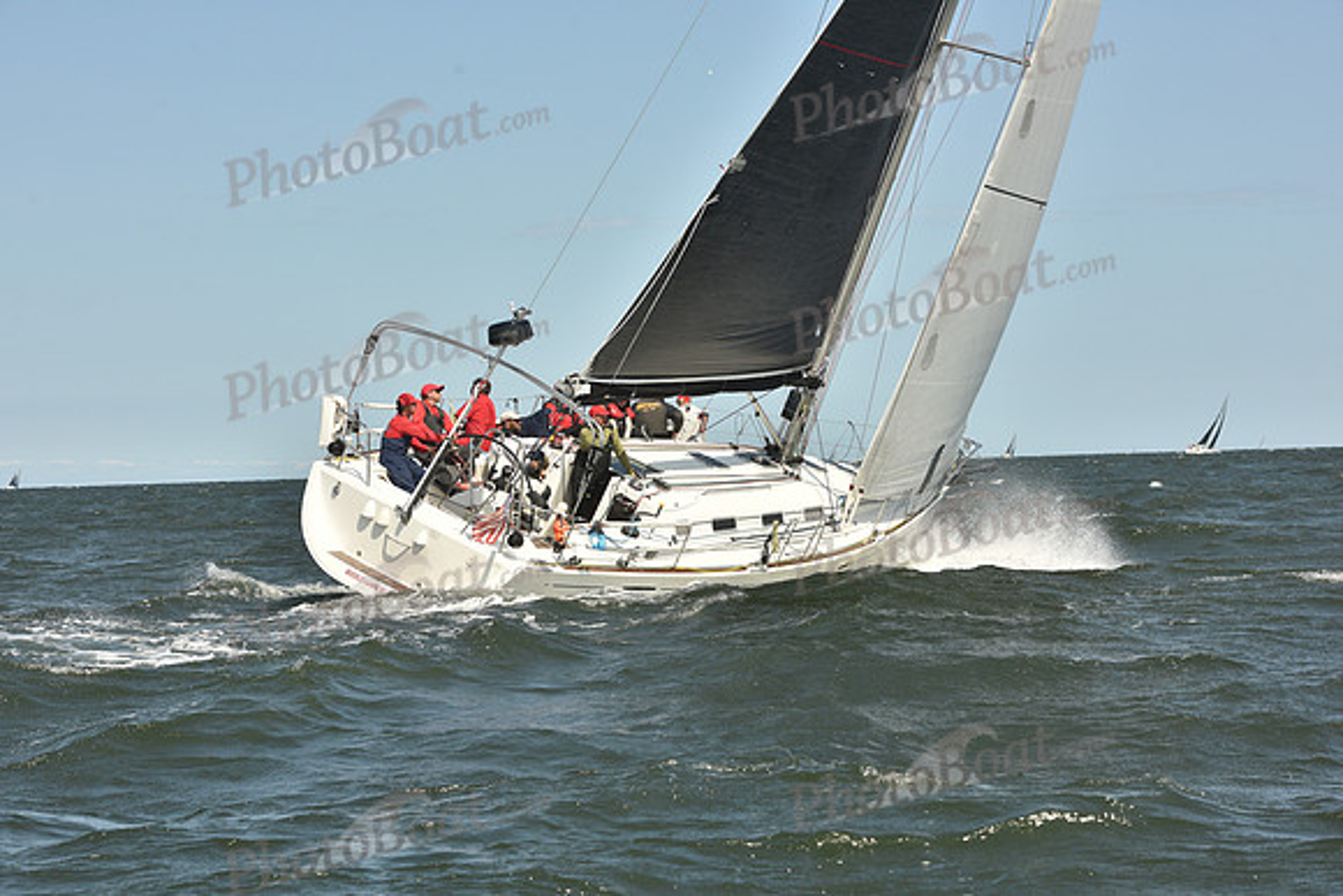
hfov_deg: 21.5
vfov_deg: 14.4
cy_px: 448
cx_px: 672
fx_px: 3545
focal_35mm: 95
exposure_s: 1/800
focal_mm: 95
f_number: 9
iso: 250
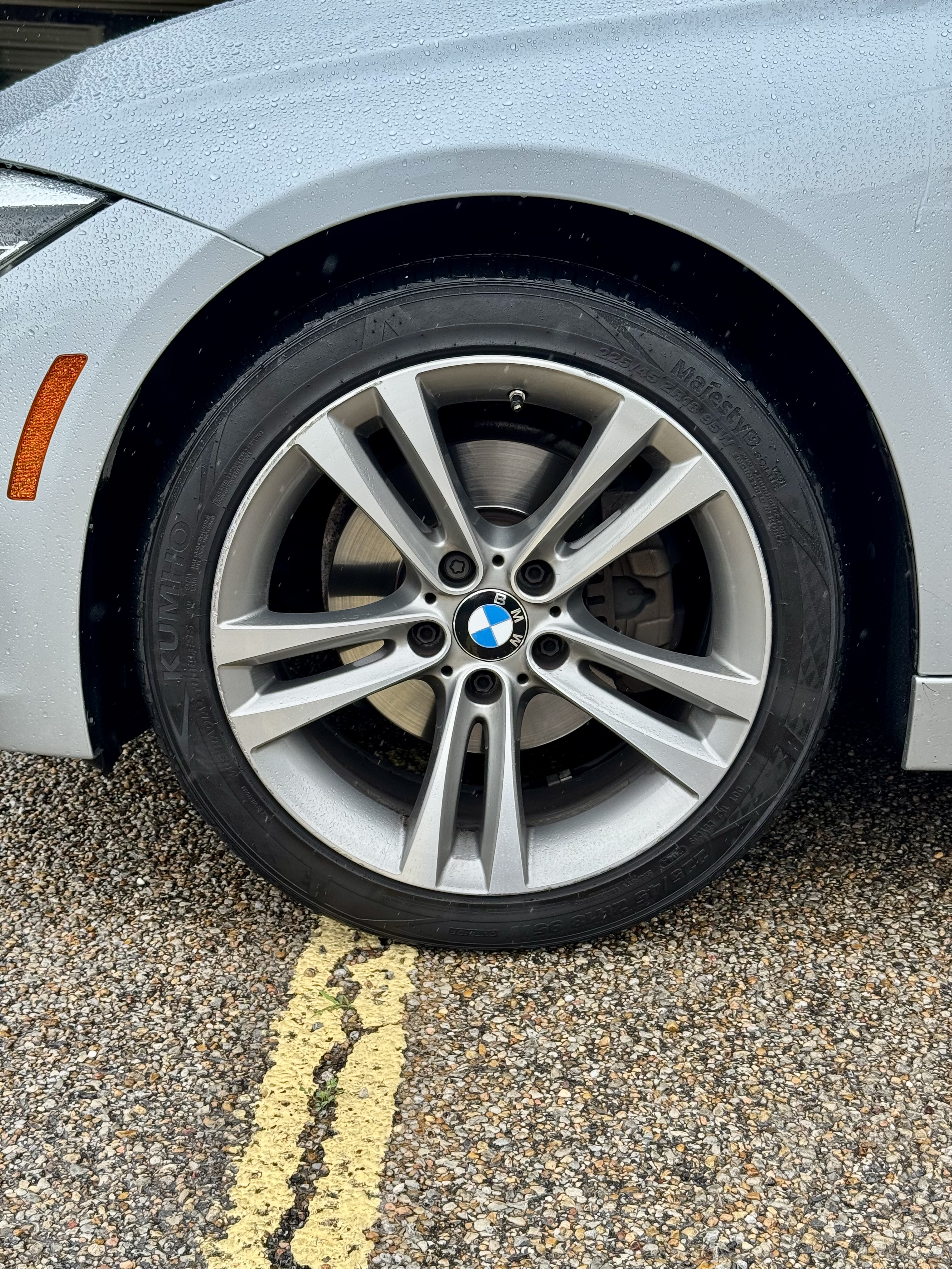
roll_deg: -1.4
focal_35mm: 48
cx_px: 476
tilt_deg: -19.0
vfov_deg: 39.7
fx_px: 1760
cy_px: 634
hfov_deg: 30.3
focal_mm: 6.76
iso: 64
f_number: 1.78
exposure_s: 1/900
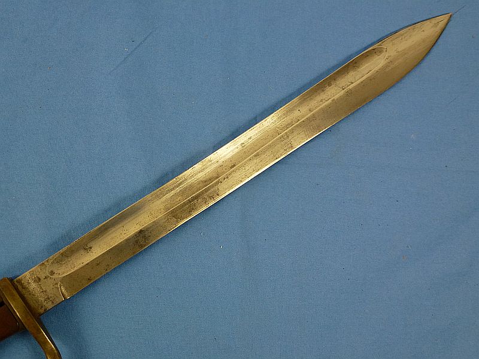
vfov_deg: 39.7
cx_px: 240
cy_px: 180
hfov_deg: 51.4
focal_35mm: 36
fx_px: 498
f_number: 3.7
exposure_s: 1/60
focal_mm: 6.4
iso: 160
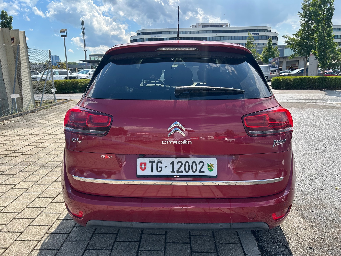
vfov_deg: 53.1
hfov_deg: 67.3
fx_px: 256
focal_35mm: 26
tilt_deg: -11.3
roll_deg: +0.6
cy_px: 128
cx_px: 170
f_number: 1.5
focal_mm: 5.7
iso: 50
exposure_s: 1/2123
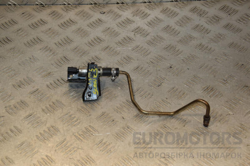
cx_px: 125
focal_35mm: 63
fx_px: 437
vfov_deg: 21.6
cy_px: 83
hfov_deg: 31.9
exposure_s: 1/200
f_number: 7.1
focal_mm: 42
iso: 800
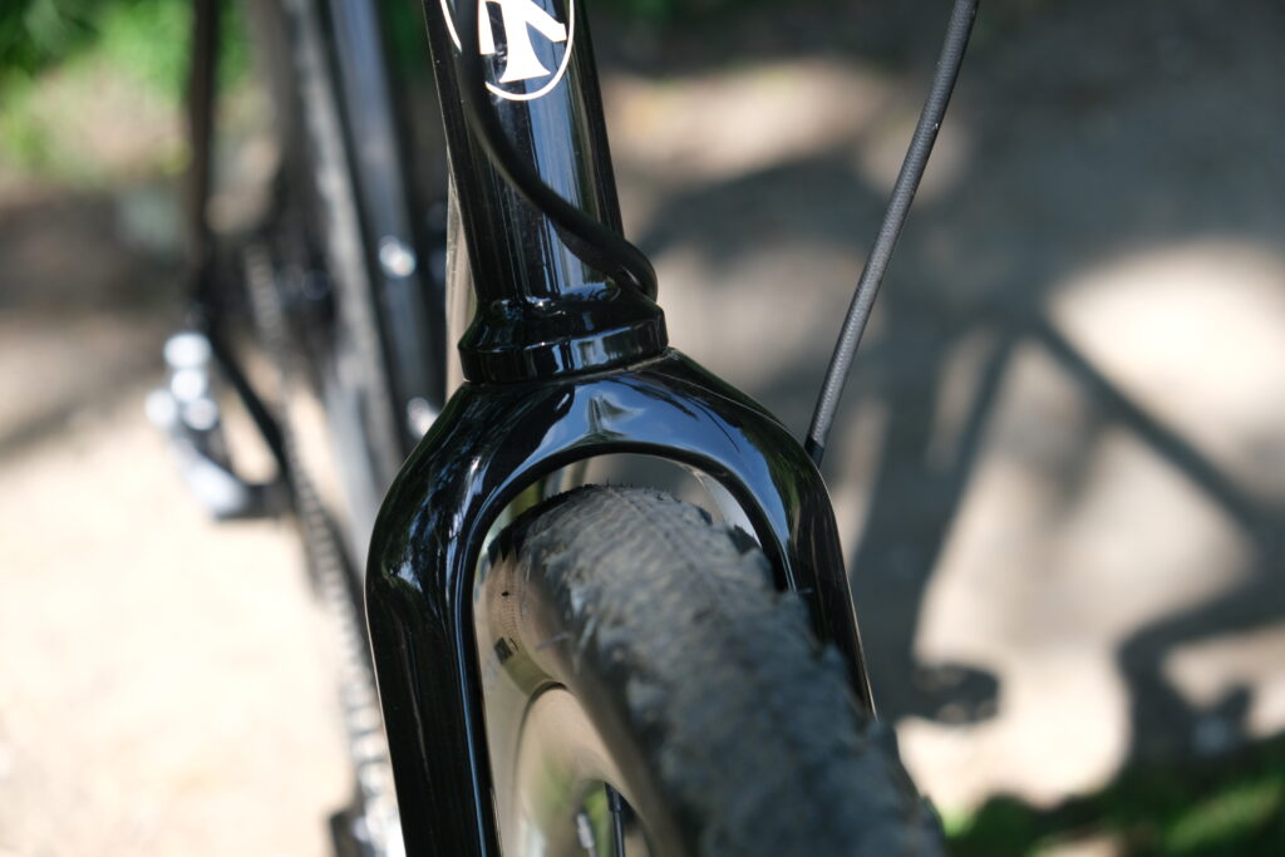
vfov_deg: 16.5
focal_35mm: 83
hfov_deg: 24.5
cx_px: 642
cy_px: 428
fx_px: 2963
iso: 160
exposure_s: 1/120
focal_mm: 55
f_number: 5
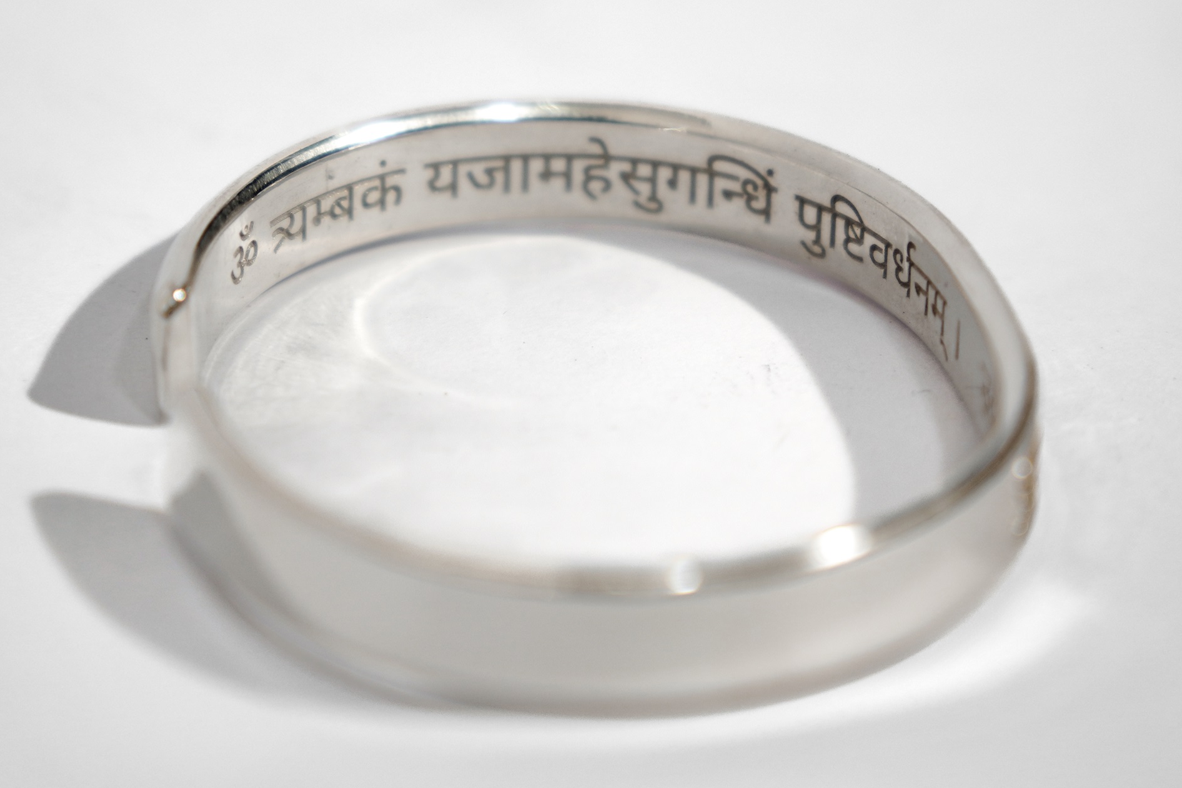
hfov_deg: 18.4
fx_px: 3644
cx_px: 566
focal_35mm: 111
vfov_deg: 12.3
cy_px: 408
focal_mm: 70
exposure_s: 1/160
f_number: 2.8
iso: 125
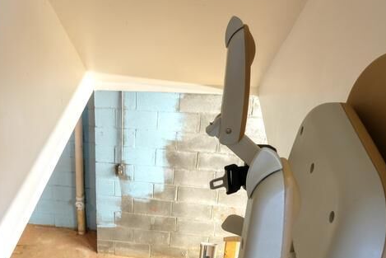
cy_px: 175
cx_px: 81
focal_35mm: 48
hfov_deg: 39.6
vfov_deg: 27.9
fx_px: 515
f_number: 8
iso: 100
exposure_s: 1/6
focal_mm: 10
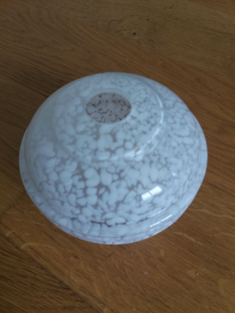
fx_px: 253
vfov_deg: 63.4
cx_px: 118
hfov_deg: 49.7
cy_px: 156
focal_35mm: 28
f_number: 1.9
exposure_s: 1/30
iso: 80
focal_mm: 3.7
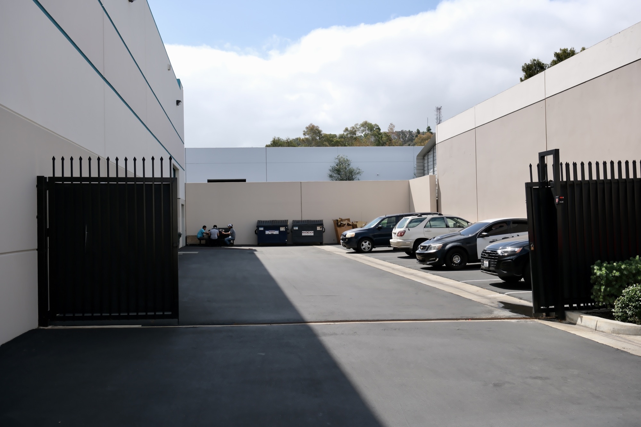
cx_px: 320
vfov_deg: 40.0
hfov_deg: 57.2
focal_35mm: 33
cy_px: 214
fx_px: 587
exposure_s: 1/480
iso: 125
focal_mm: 22.3
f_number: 5.6
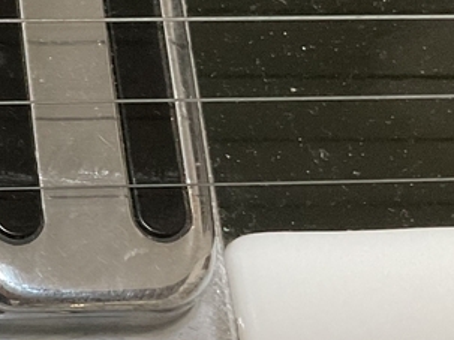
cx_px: -240
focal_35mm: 115
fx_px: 1508
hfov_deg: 15.7
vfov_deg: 12.8
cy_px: 99
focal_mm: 3
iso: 160
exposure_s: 1/60
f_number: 1.8
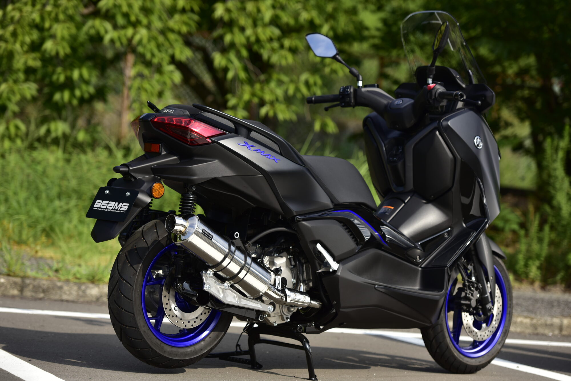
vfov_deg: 11.0
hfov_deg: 16.4
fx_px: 1983
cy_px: 190
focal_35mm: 125
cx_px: 286
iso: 100
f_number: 3.5
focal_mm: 125
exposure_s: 1/1600
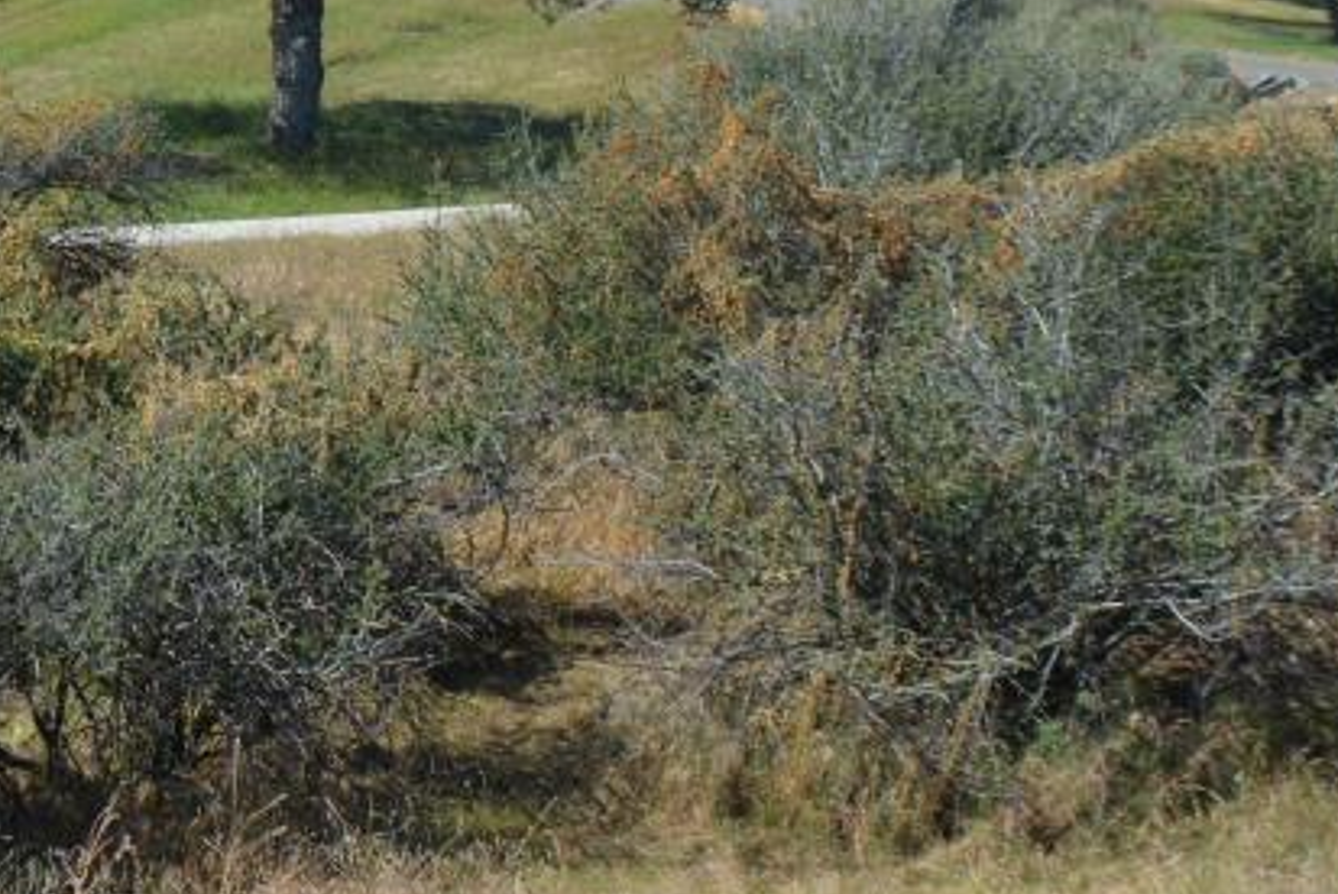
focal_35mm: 98
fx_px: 3645
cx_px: -123
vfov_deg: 14.0
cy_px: 424
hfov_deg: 19.9
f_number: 8
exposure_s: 1/250
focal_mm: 18
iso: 125
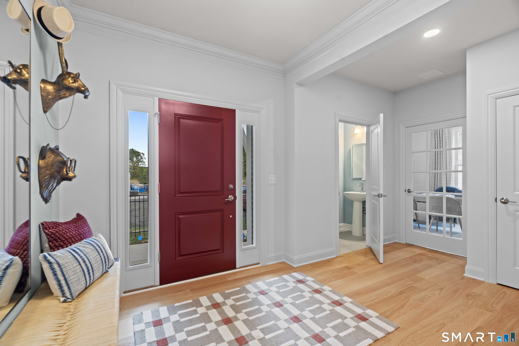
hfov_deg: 96.7
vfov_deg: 73.7
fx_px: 231
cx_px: 260
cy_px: 173
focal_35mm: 16
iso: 800
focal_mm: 16
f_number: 7.1
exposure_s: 1/6
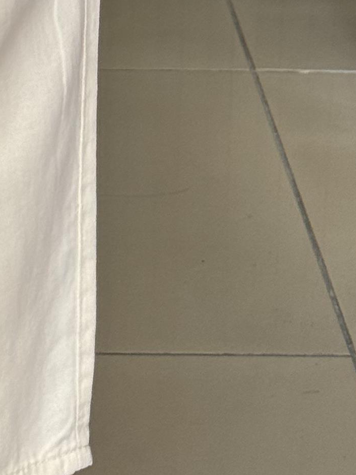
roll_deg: +0.0
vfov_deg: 9.2
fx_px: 2839
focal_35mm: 207
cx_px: -120
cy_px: -320
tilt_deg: -13.0
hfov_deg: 7.1
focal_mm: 6.76
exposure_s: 1/121
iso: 80
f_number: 1.78
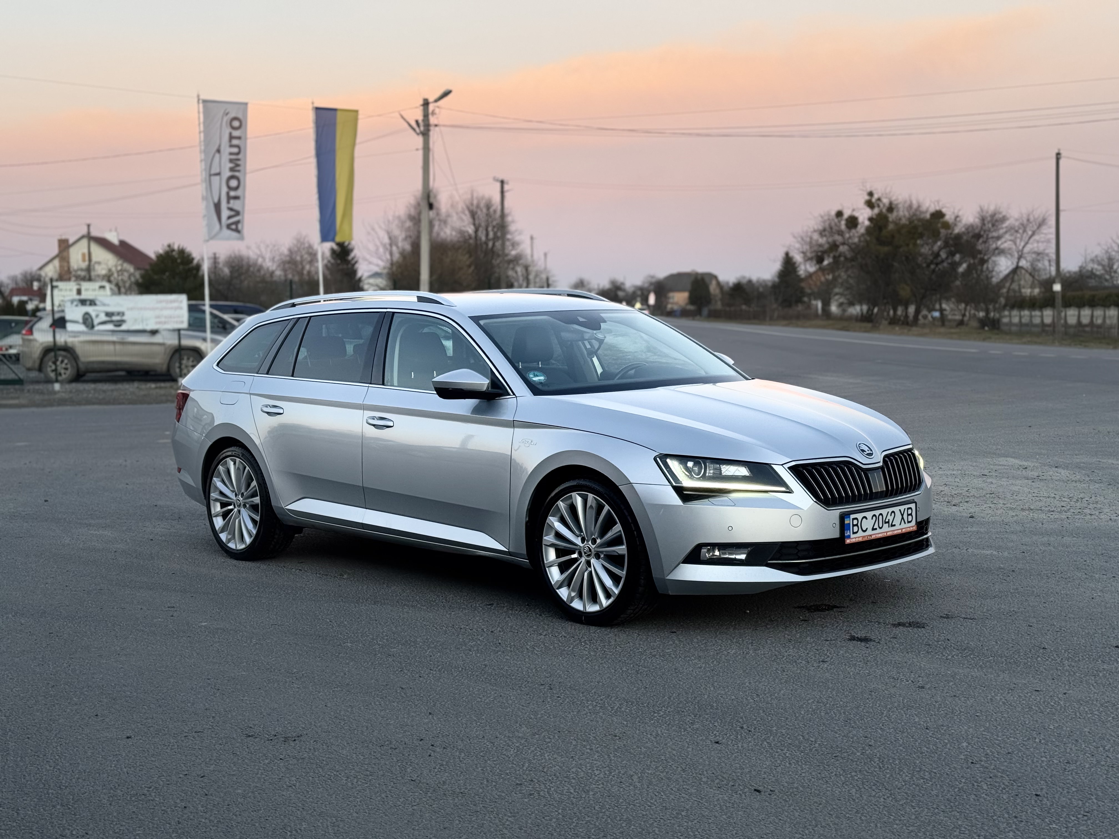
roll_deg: +1.5
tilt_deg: -4.1
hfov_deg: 39.7
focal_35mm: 48
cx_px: 560
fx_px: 1552
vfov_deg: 30.3
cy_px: 420
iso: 80
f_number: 1.78
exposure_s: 1/172
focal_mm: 6.76
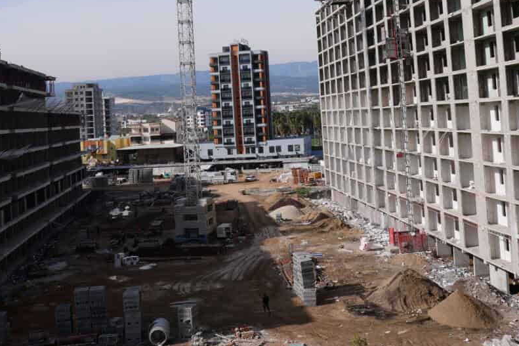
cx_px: 280
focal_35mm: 44
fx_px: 634
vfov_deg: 29.8
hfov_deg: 44.5
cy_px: 72
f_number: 10
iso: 100
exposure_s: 1/250
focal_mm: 17
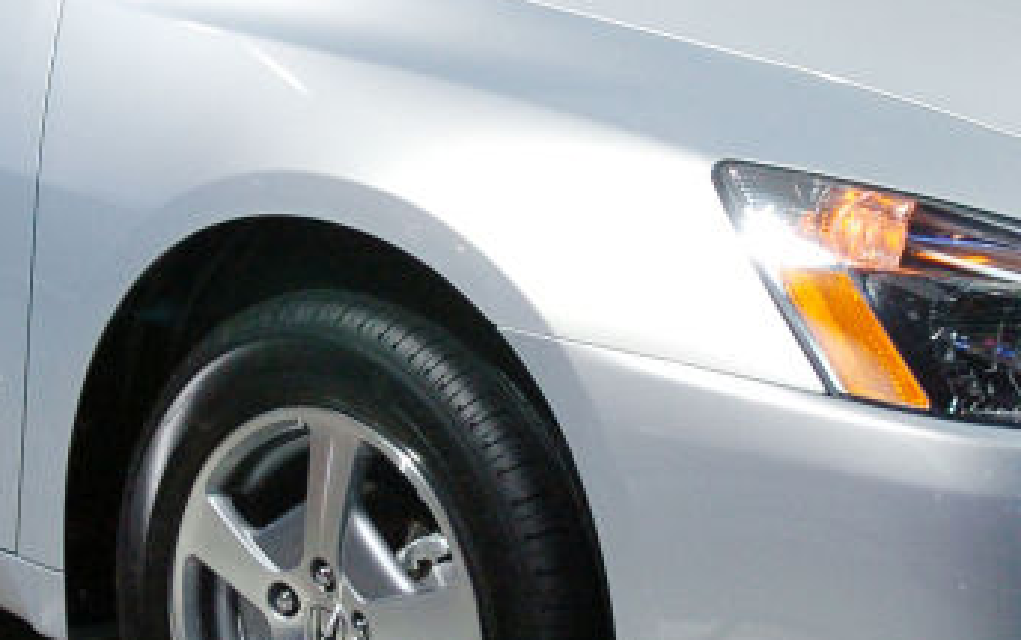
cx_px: 426
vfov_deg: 14.4
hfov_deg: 22.8
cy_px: 265
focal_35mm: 91
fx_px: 2534
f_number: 4
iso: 400
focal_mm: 20
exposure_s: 1/200
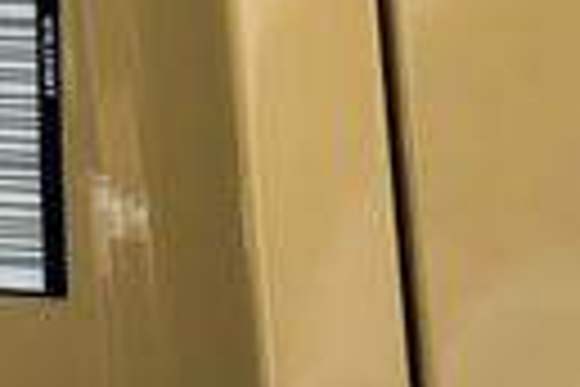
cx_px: -180
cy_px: -376
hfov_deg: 6.1
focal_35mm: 337
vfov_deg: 4.0
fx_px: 5429
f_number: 4
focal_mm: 68
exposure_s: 1/100
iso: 1600
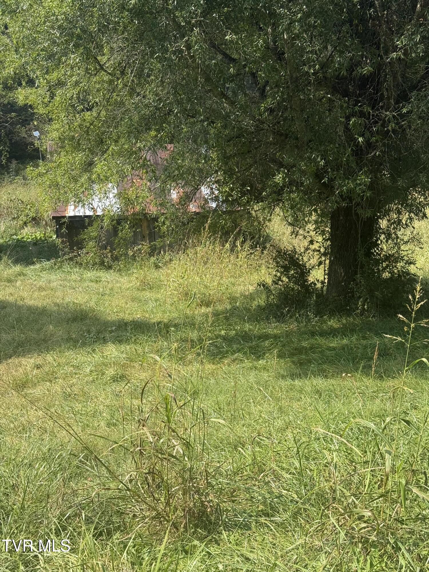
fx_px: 793
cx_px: 214
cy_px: 286
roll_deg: -2.4
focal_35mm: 48
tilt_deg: -13.8
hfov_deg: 30.3
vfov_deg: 39.7
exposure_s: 1/1575
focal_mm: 6.76
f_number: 1.78
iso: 64
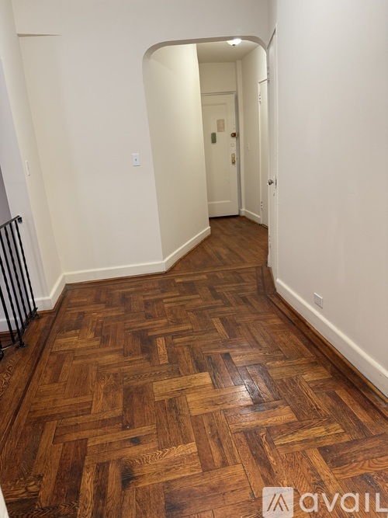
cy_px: 259
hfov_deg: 56.8
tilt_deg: -15.3
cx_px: 194
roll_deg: +7.2
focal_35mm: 24
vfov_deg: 71.6
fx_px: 359
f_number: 1.78
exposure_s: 1/60
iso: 160
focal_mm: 6.76
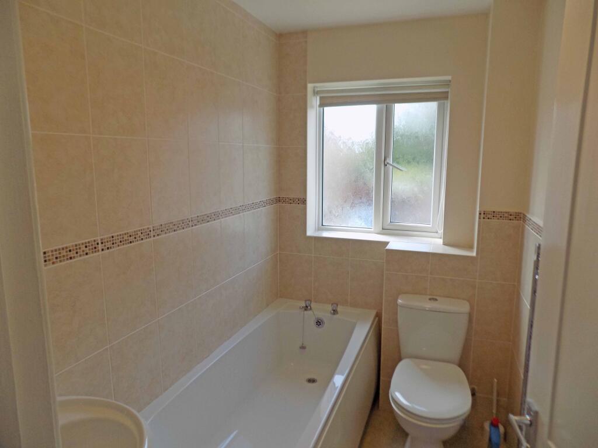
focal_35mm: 23
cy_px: 224
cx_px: 299
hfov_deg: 73.9
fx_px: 397
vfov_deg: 58.9
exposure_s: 1/125
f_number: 3.1
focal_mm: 4
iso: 80
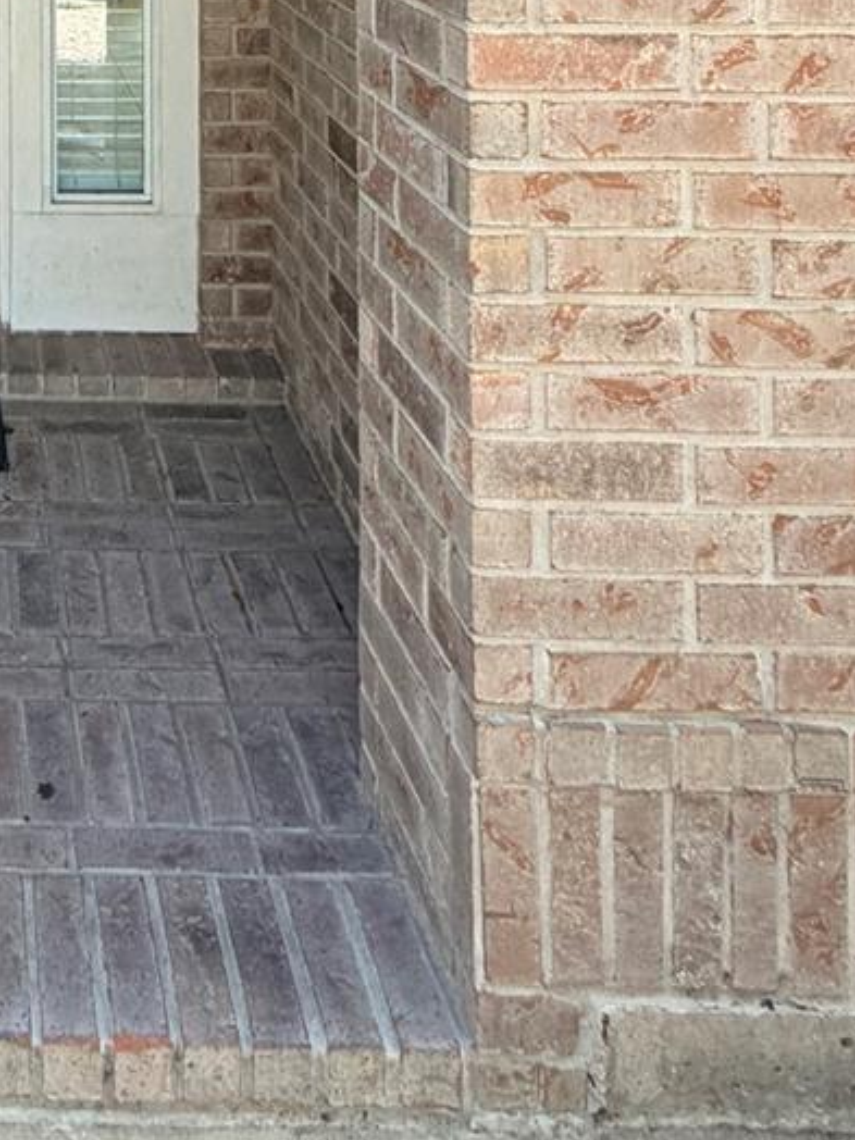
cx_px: -74
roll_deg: +0.2
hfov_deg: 31.4
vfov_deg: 35.7
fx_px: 1350
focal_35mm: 41
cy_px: -233
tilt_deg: +2.6
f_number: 2.2
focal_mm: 2.22
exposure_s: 1/121
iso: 125
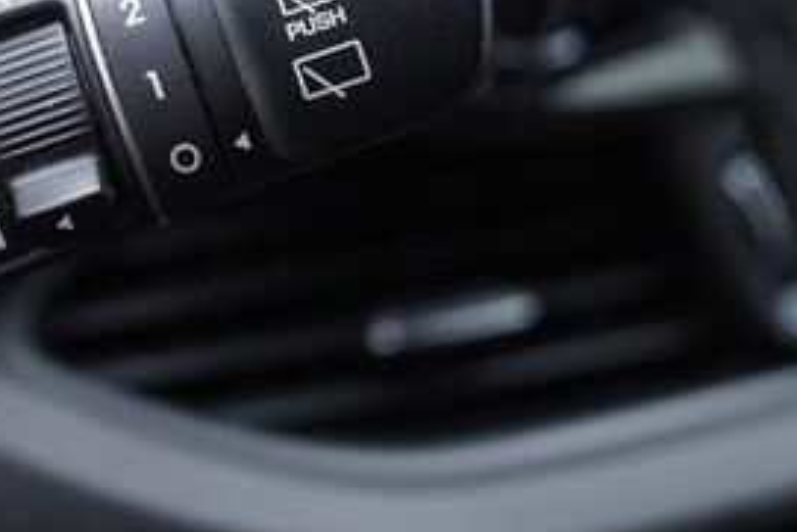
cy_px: 16
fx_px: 1617
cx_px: -9
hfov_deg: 26.2
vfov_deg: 18.3
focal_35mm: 73
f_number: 2.8
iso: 320
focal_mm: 24
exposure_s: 1/40
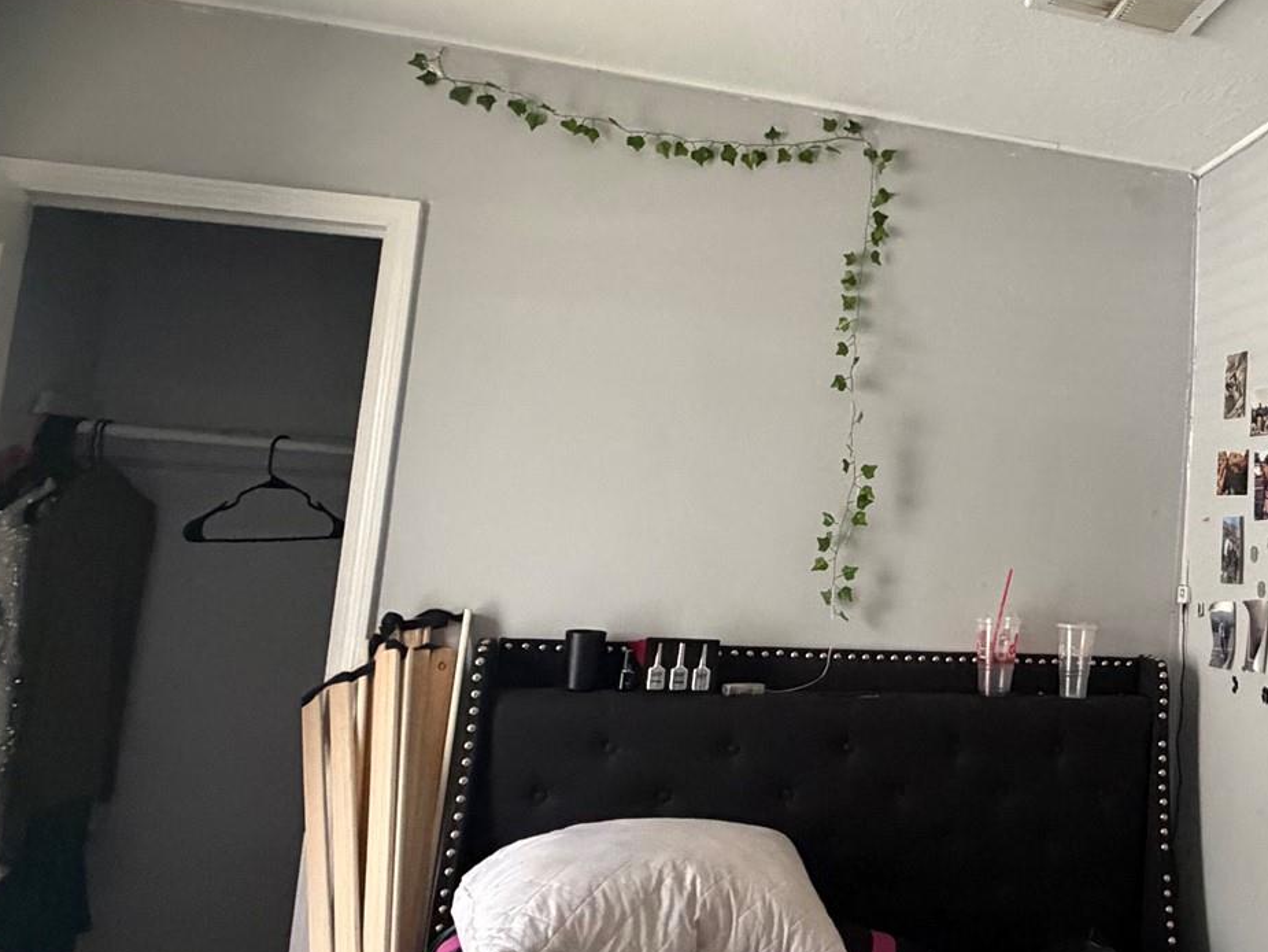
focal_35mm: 31
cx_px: 1102
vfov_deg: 45.3
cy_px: 401
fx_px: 1136
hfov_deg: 52.5
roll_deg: -3.5
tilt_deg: +7.5
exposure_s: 1/60
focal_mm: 2.22
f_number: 2.2
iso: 640
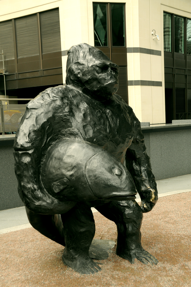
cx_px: 96
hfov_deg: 25.0
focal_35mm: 54
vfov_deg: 36.9
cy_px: 144
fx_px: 431
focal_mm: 36
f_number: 6.7
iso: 400
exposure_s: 1/125
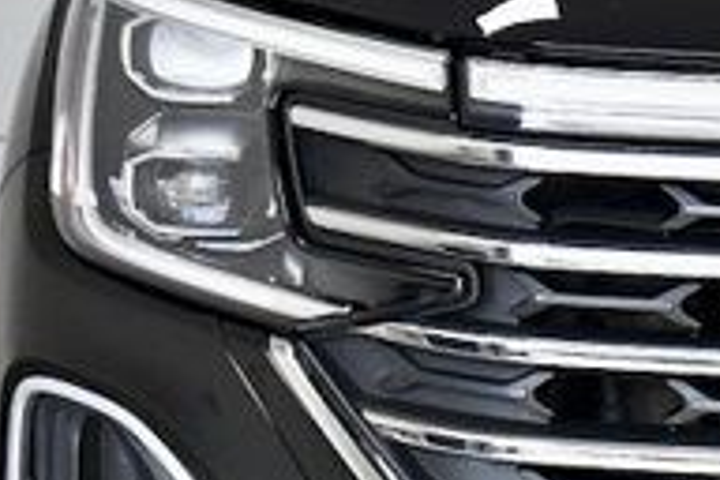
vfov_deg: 6.6
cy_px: 107
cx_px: 1200
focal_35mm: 208
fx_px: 4160
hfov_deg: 9.5
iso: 2500
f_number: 4.5
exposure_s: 1/1600
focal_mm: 26
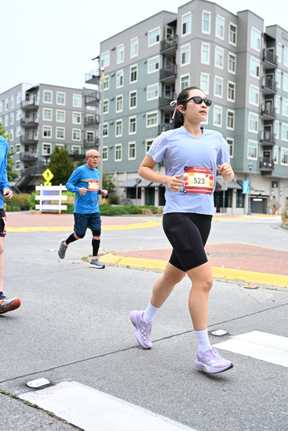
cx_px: 144
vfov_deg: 45.4
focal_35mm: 43
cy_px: 216
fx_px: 516
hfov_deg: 31.2
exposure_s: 1/800
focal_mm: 43
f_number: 4
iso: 1600
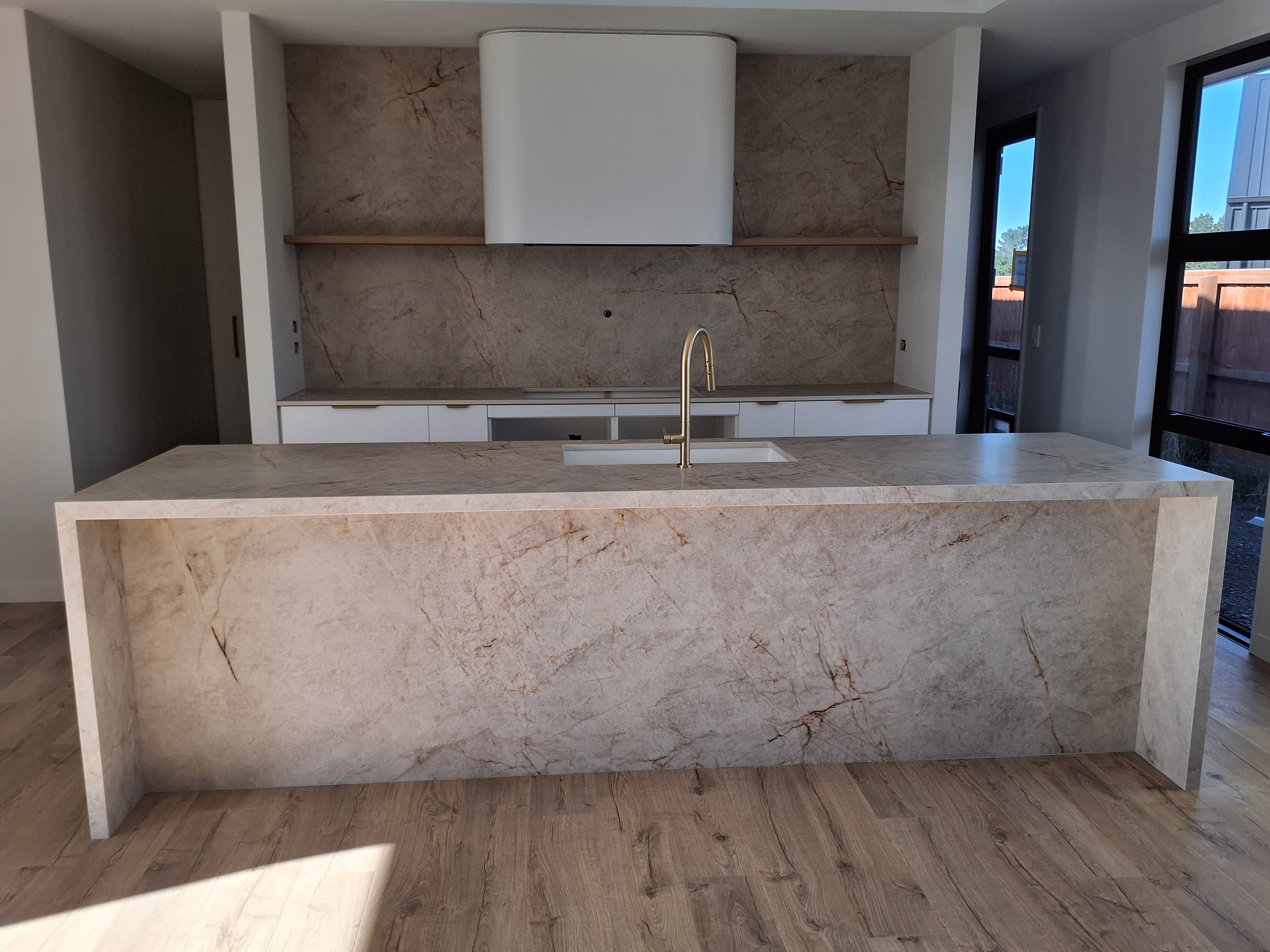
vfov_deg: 51.4
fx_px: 991
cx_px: 635
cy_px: 476
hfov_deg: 65.3
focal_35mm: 27
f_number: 1.9
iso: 40
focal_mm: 3.58
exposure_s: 1/437
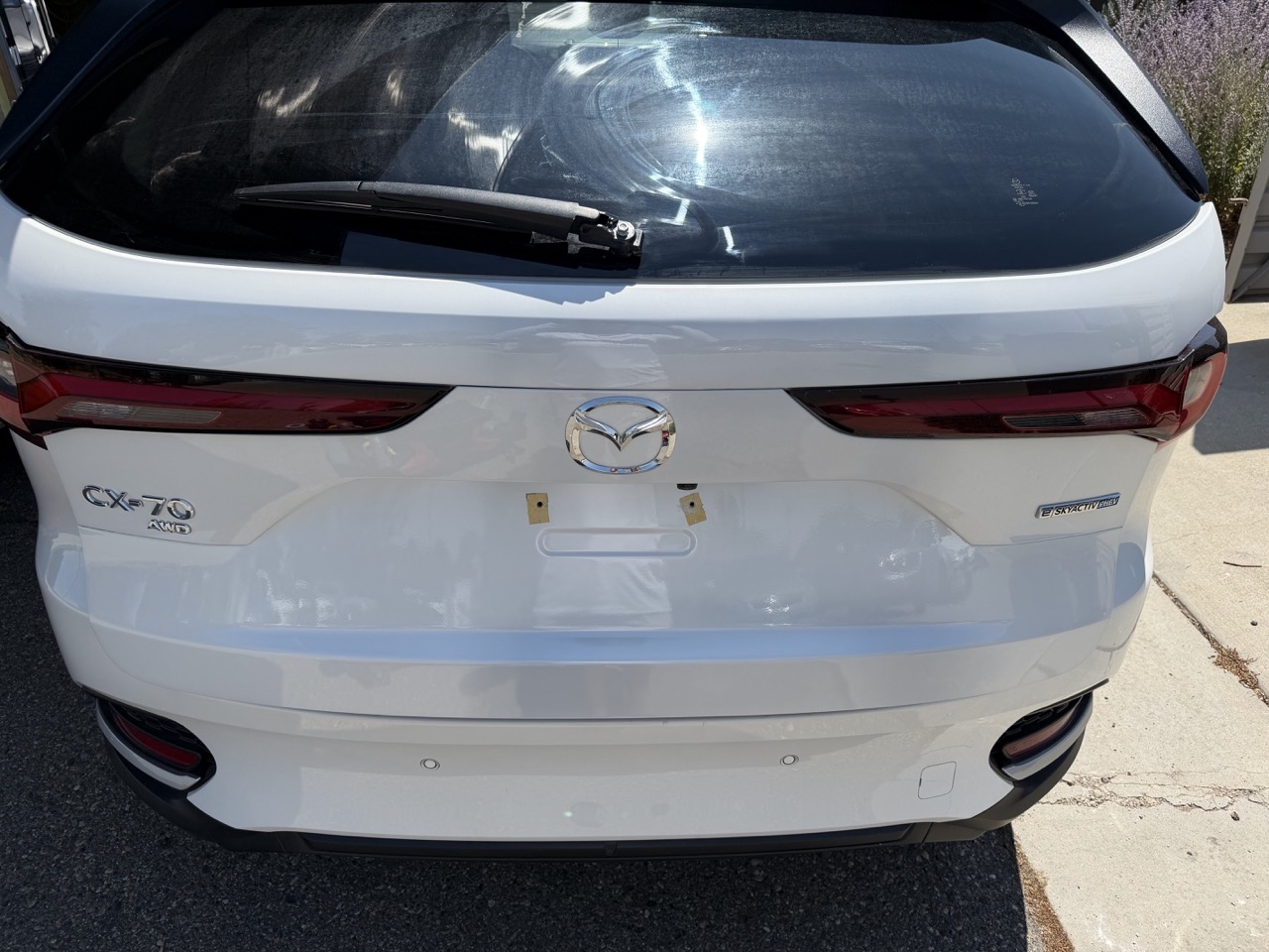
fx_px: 880
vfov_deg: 56.8
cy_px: 476
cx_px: 634
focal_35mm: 24
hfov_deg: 71.6
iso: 80
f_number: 1.78
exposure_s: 1/4405
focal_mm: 6.76
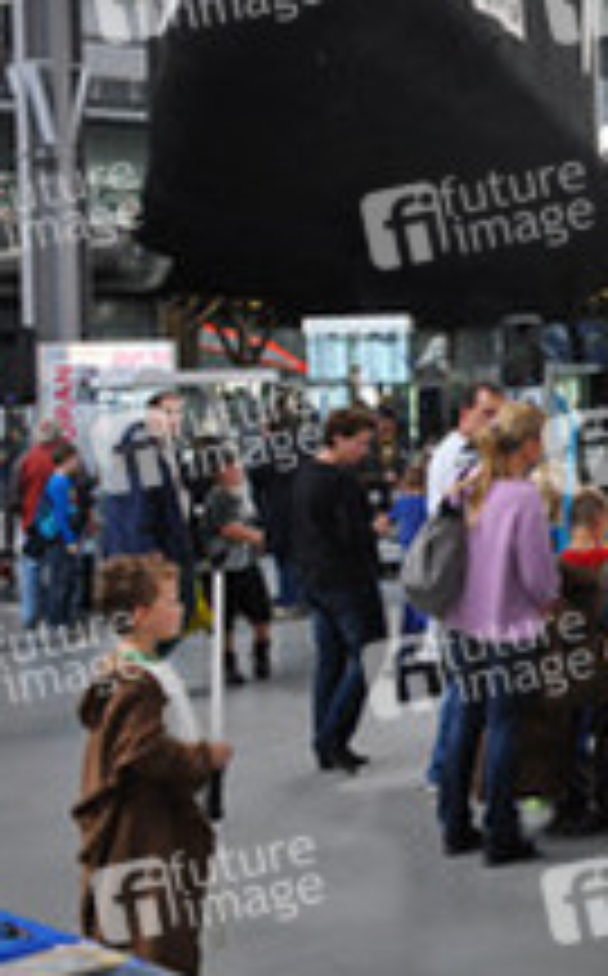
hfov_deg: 16.4
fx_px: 1862
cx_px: 989
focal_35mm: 70
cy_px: 328
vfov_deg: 29.2
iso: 720
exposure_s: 1/60
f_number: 4
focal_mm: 22
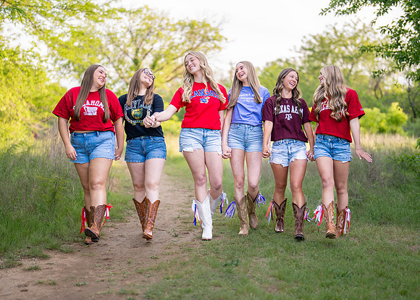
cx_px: 214
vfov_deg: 23.4
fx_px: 725
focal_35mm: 61
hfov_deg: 32.3
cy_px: 154
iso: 200
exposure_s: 1/1000
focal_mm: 50
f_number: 1.2
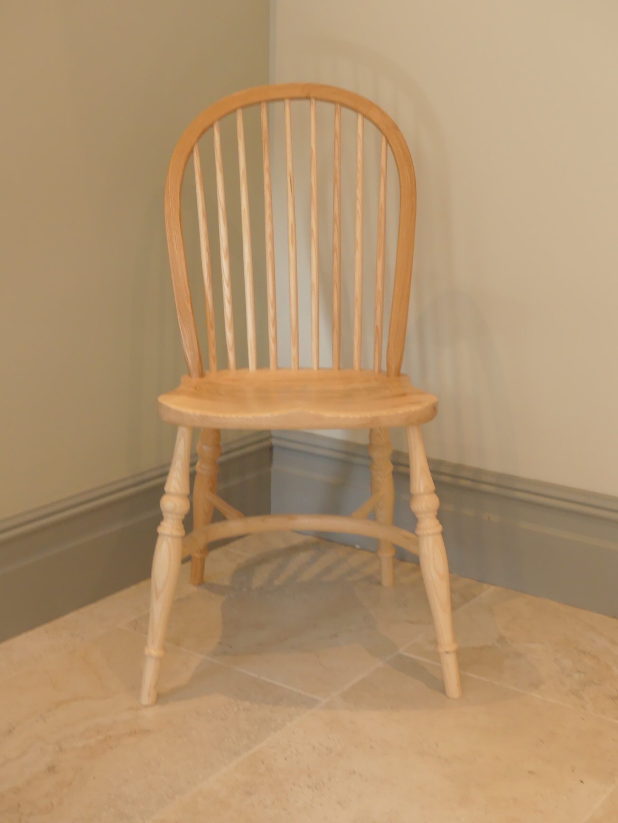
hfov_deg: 29.7
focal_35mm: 49
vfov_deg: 38.9
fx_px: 1166
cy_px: 412
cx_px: 309
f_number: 2.8
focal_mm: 8.7
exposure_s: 1/80
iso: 320
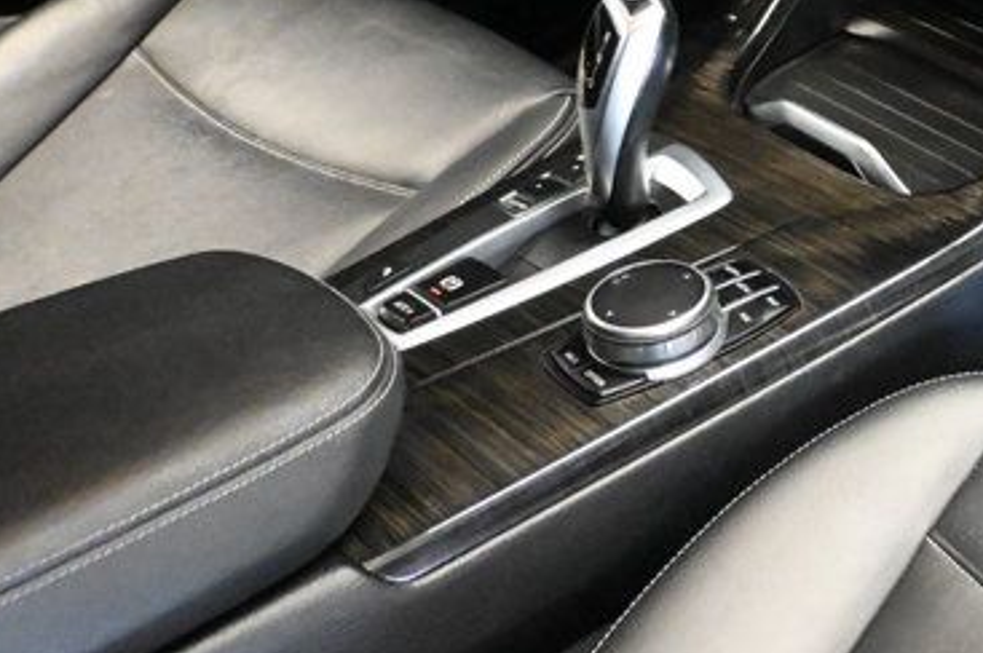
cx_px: 1307
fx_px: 2229
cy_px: -40
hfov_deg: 22.1
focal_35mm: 82
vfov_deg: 16.3
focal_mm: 19.5
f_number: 3.8
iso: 12800
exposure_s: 1/40
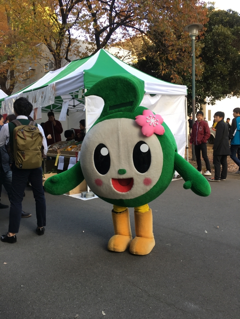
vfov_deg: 61.7
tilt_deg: -7.2
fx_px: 268
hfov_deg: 48.2
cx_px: 120
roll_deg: +1.2
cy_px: 160
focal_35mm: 29
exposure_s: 1/120
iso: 32
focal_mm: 4.15
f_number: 2.2
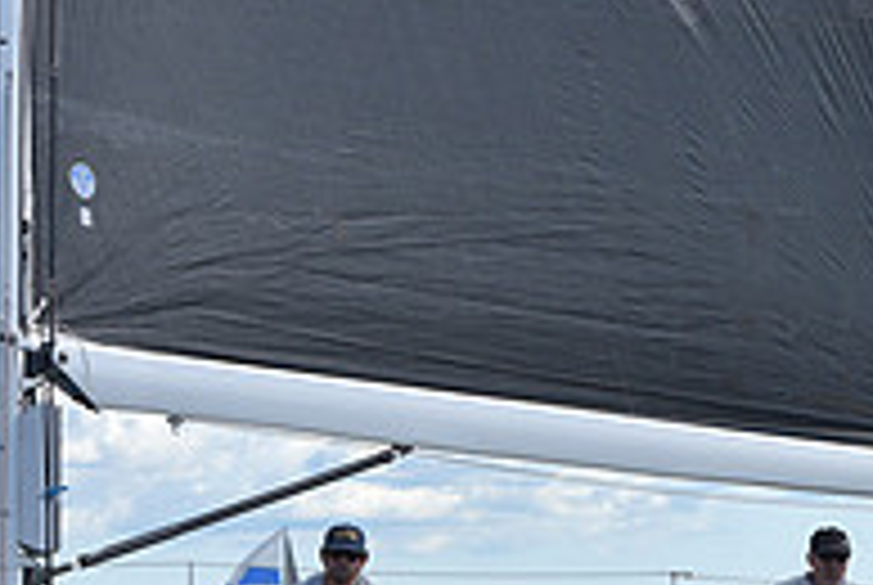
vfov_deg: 5.3
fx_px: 6242
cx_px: 1076
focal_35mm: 257
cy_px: 718
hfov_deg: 7.9
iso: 250
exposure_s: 1/1000
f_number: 6.3
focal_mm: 86
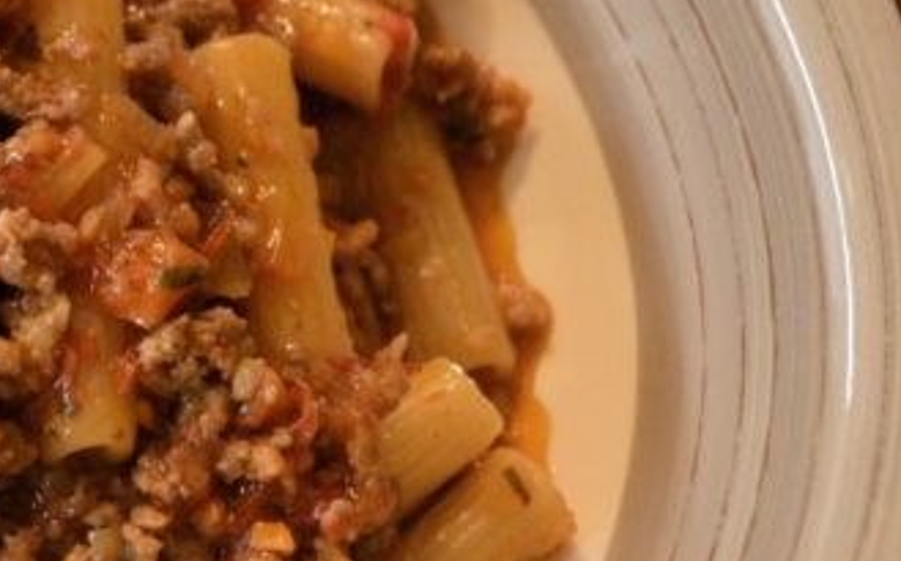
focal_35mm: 100
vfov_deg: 13.1
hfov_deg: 19.9
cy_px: 239
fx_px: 2453
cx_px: -79
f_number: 4.5
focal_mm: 28
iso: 1600
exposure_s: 1/20
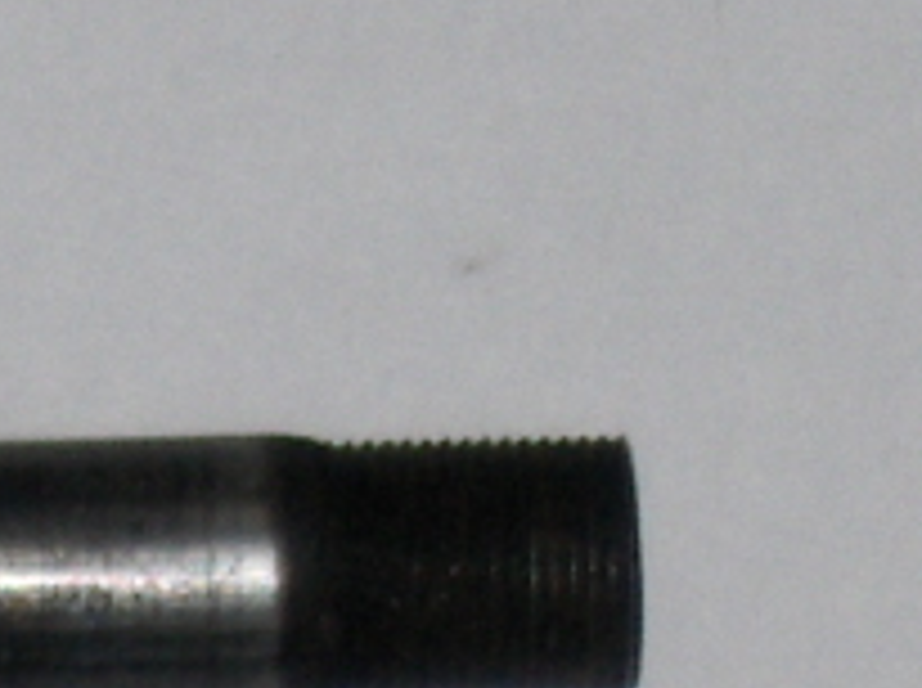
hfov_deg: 5.1
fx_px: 10210
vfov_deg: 3.9
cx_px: -490
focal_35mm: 384
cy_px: 488
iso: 100
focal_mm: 22.5
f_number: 5
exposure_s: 1/125
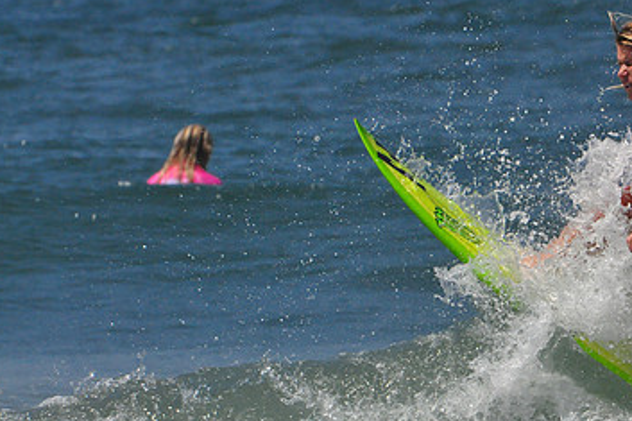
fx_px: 23758
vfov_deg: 1.0
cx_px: 480
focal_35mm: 1354
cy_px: 241
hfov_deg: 1.5
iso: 1250
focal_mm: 550
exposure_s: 1/2000
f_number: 14
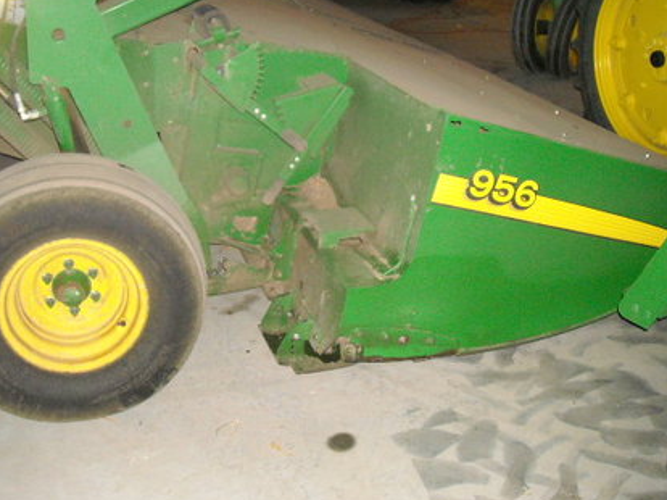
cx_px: 308
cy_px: 179
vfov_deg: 31.3
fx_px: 886
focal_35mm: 46
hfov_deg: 41.2
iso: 541
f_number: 2.8
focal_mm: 5.7
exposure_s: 1/60
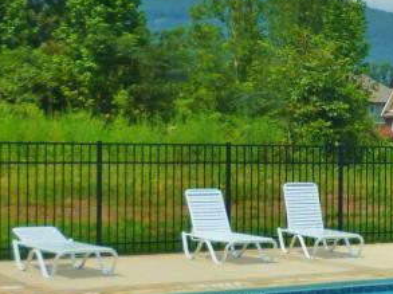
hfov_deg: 17.7
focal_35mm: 98
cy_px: 141
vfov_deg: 15.1
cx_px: 612
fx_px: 1111
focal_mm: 5
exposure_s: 1/200
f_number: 9
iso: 100
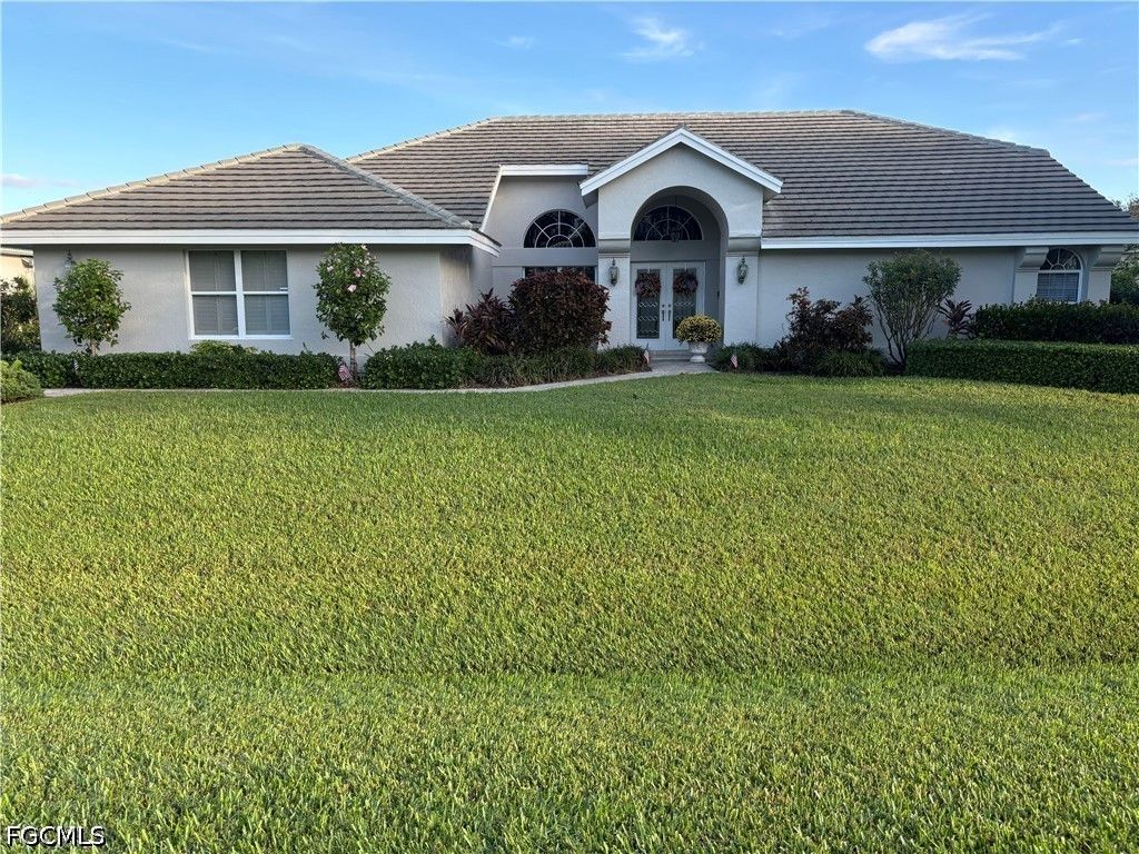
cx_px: 570
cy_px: 427
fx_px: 856
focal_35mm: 26
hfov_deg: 67.3
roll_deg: -0.6
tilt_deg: -7.3
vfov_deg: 53.1
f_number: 1.6
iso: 50
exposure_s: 1/500
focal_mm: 5.96
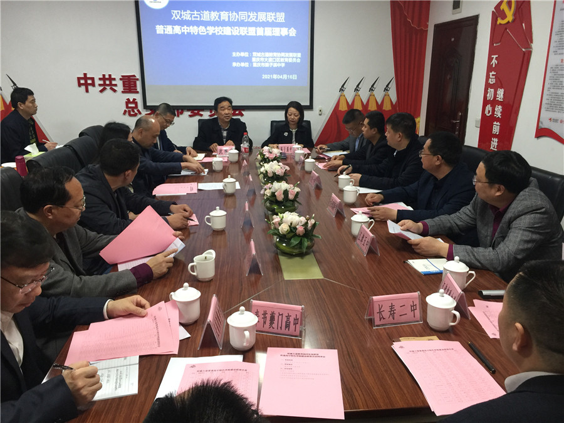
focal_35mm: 29
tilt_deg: -15.4
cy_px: 212
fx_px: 472
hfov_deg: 61.7
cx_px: 282
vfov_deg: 48.2
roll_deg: +0.0
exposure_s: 1/17
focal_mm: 4.15
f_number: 2.2
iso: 64
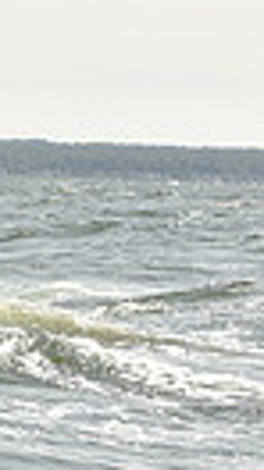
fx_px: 4018
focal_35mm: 322
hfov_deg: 3.6
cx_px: -749
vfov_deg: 6.7
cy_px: -45
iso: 250
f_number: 6.3
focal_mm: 70
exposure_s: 1/800
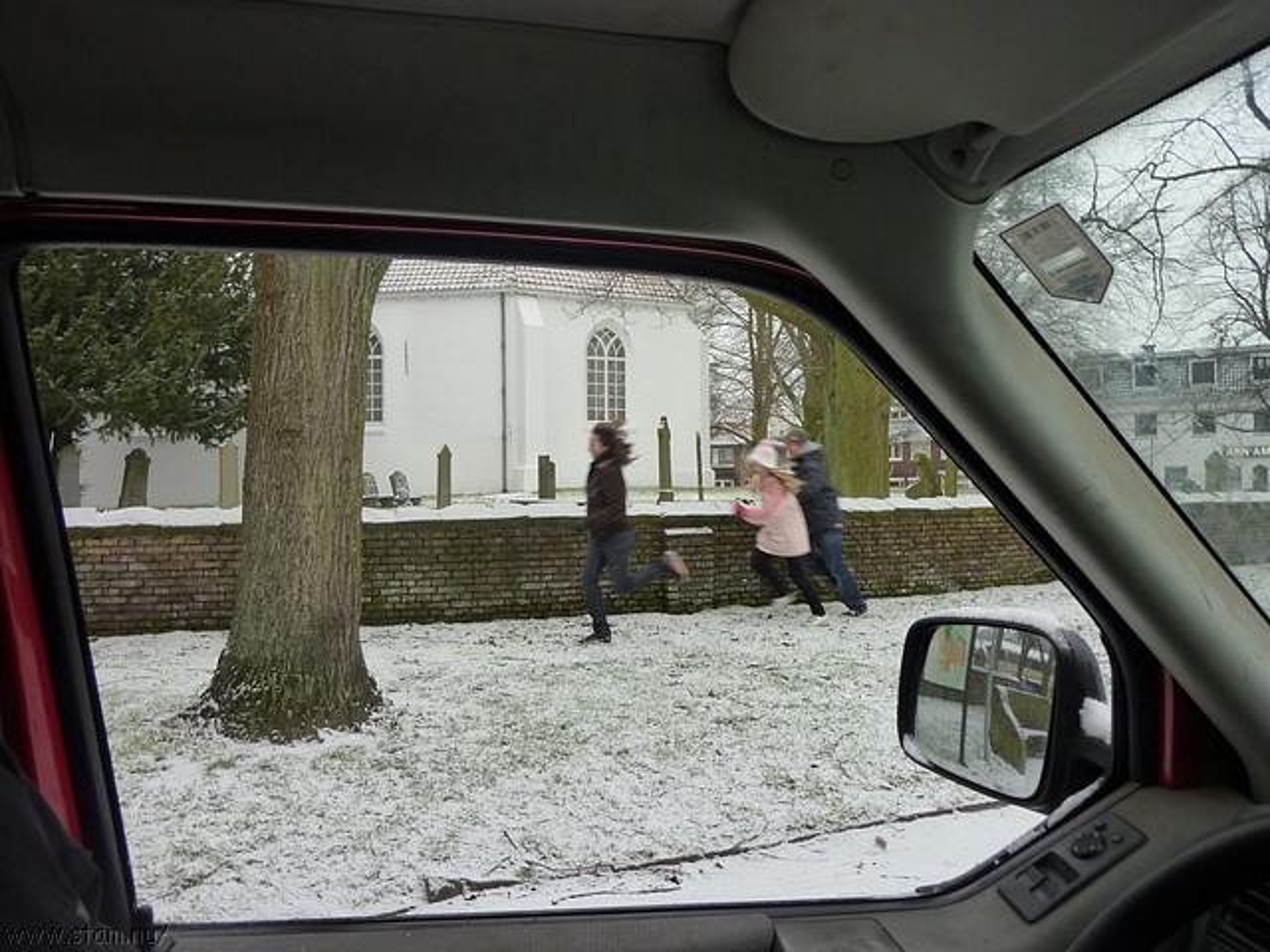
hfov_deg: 69.4
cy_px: 476
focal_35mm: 25
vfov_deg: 54.9
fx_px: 917
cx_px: 635
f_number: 3.3
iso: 125
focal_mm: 4.5
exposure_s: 1/80
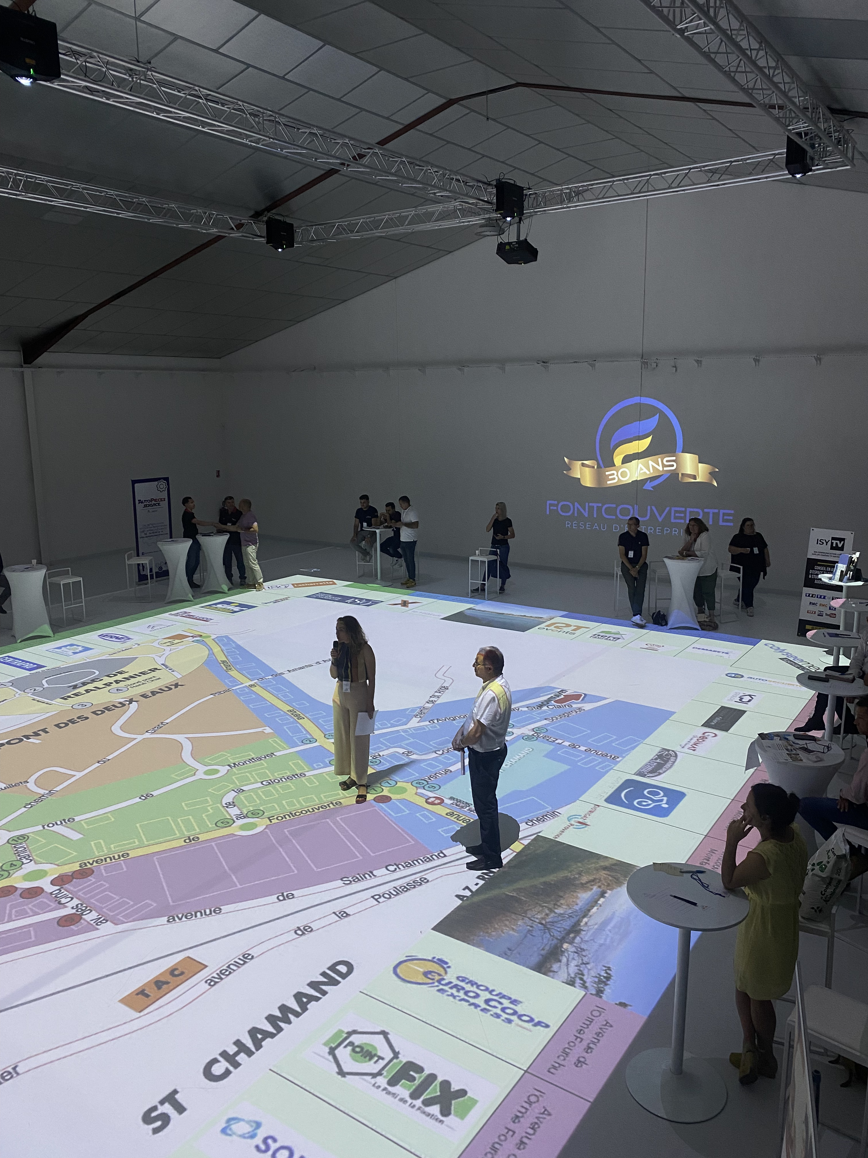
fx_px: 869
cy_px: 579
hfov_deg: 53.1
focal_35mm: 26
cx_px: 434
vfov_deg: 67.3
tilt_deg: -10.0
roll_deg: +0.0
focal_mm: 4.25
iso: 125
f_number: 1.8
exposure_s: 1/60
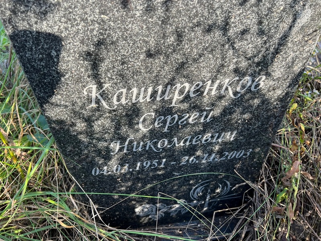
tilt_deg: -44.6
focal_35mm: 26
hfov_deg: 67.3
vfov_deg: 53.1
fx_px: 241
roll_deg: +3.8
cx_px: 160
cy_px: 120
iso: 40
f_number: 1.5
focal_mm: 5.7
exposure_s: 1/237
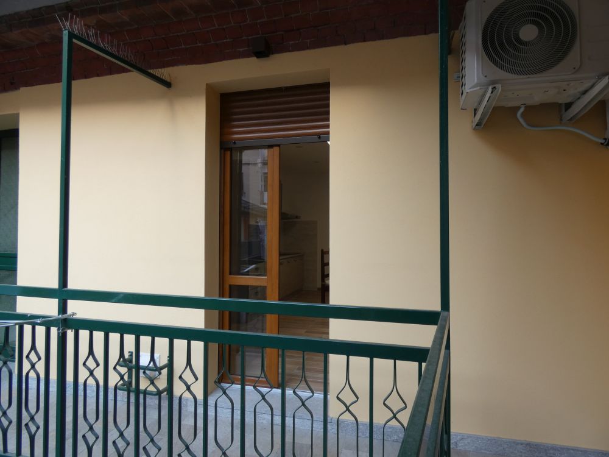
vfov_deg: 66.0
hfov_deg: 81.7
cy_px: 228
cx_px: 304
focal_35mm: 20
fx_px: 352
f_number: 2.8
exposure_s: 1/60
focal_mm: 3.6
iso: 80
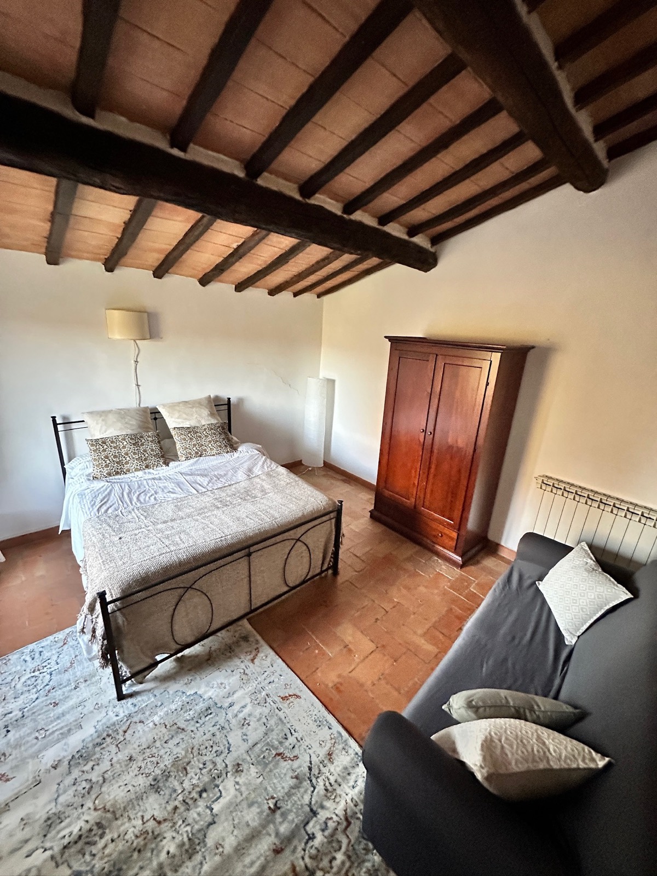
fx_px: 354
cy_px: 438
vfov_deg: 102.1
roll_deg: -4.5
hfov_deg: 85.7
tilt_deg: -17.7
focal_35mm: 14
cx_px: 328
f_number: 2.2
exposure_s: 1/50
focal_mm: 2.22
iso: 800
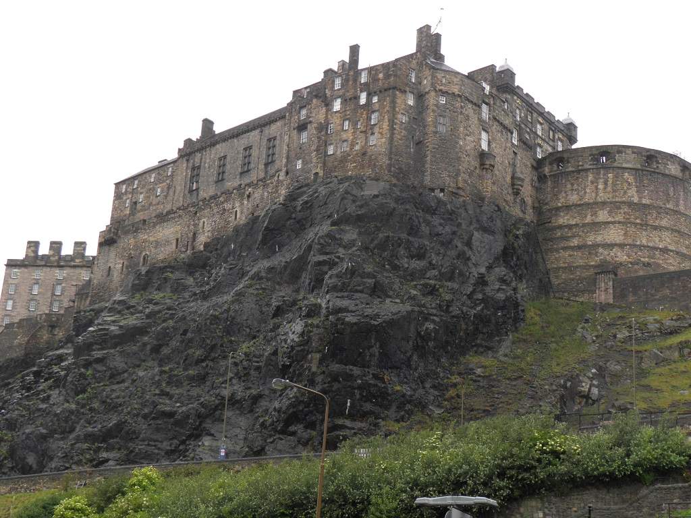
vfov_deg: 26.6
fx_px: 1098
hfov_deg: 34.9
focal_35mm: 55
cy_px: 259
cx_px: 346
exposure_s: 1/80
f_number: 5.2
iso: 50
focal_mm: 10
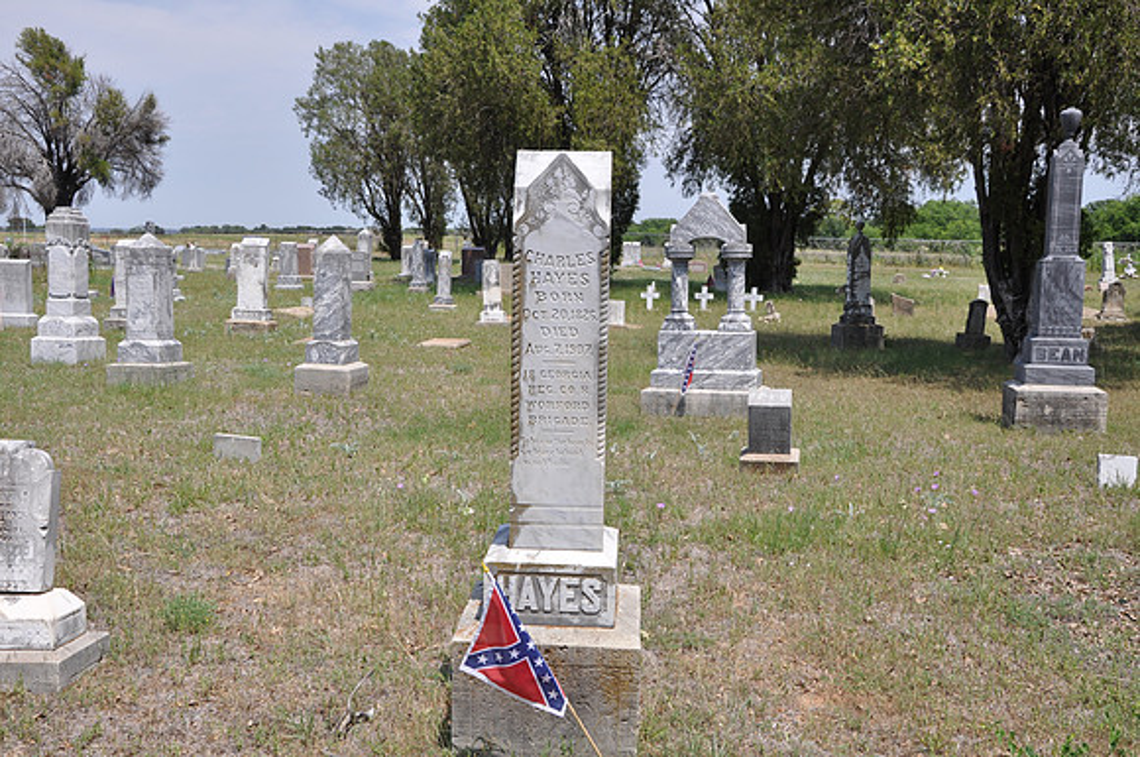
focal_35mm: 38
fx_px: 1186
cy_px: 378
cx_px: 570
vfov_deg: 35.4
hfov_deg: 51.3
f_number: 9
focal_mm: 25
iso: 200
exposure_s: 1/320
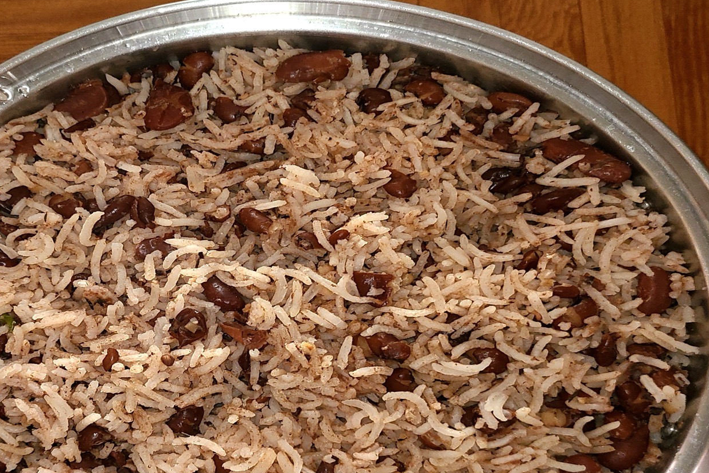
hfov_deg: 54.2
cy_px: 336
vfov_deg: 37.2
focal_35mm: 35
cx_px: 298
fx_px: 689
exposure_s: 1/33
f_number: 1.8
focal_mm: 5.4
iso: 125
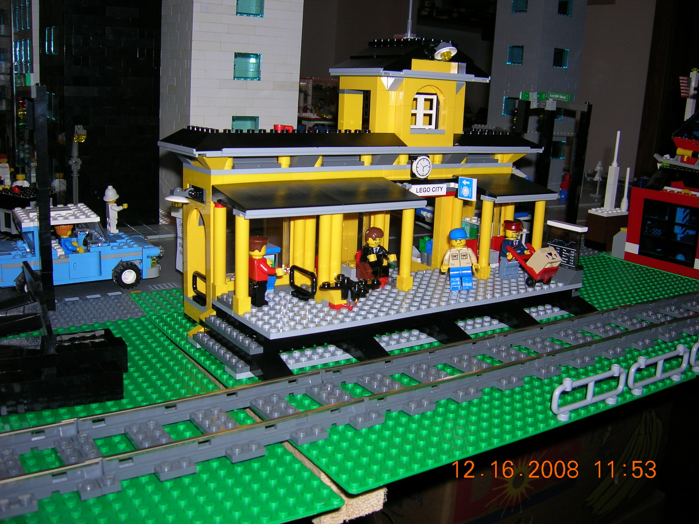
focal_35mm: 34
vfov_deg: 41.8
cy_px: 262
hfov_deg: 54.0
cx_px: 350
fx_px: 687
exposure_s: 1/60.1
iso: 50
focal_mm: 5.7
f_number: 2.9
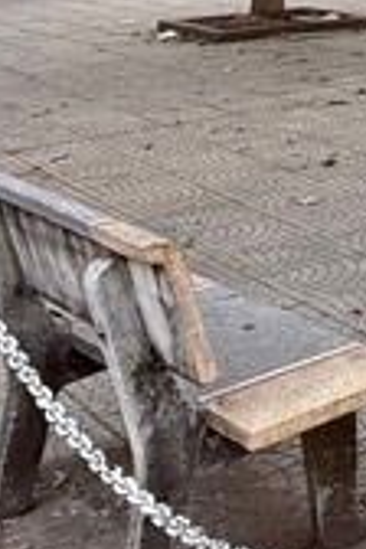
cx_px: 804
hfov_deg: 12.8
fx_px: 1357
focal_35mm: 89
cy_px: -163
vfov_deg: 20.8
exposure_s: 1/99
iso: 125
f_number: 2.2
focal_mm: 2.22
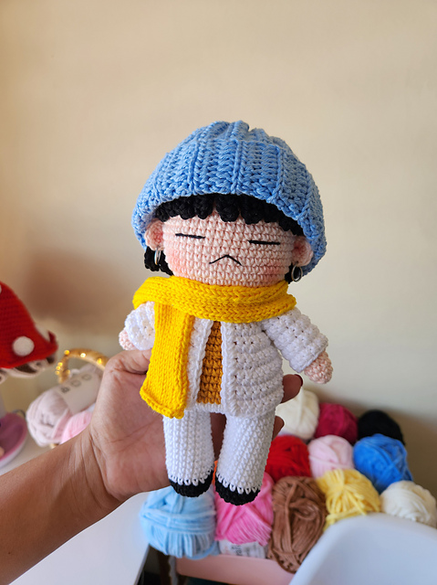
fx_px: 388
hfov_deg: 58.8
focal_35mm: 23
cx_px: 218
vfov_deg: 74.0
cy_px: 292
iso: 50
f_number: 1.8
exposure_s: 1/180
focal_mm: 5.4
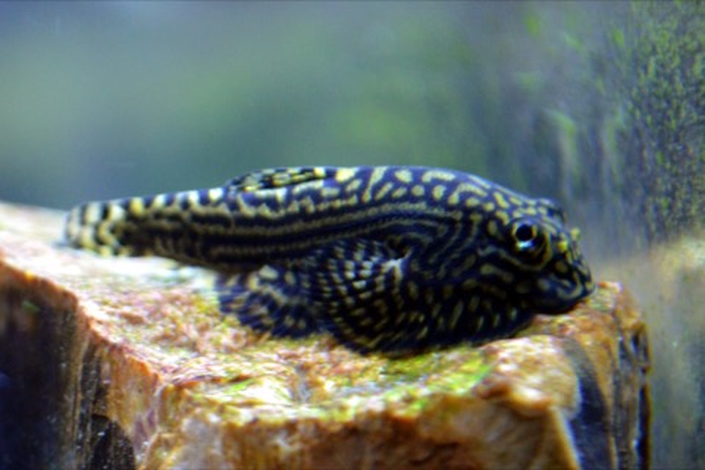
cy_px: 235
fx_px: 1615
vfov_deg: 16.6
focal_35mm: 82
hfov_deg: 24.6
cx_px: 352
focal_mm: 55
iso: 2000
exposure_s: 1/30
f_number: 5.6
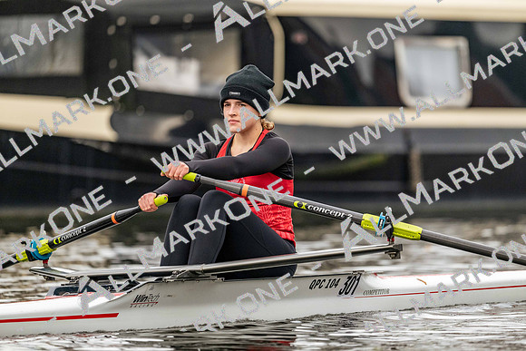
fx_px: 5846
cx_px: 263
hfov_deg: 5.2
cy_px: 176
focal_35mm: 400
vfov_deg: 3.4
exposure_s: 1/2500
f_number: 4.5
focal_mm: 400
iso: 2500
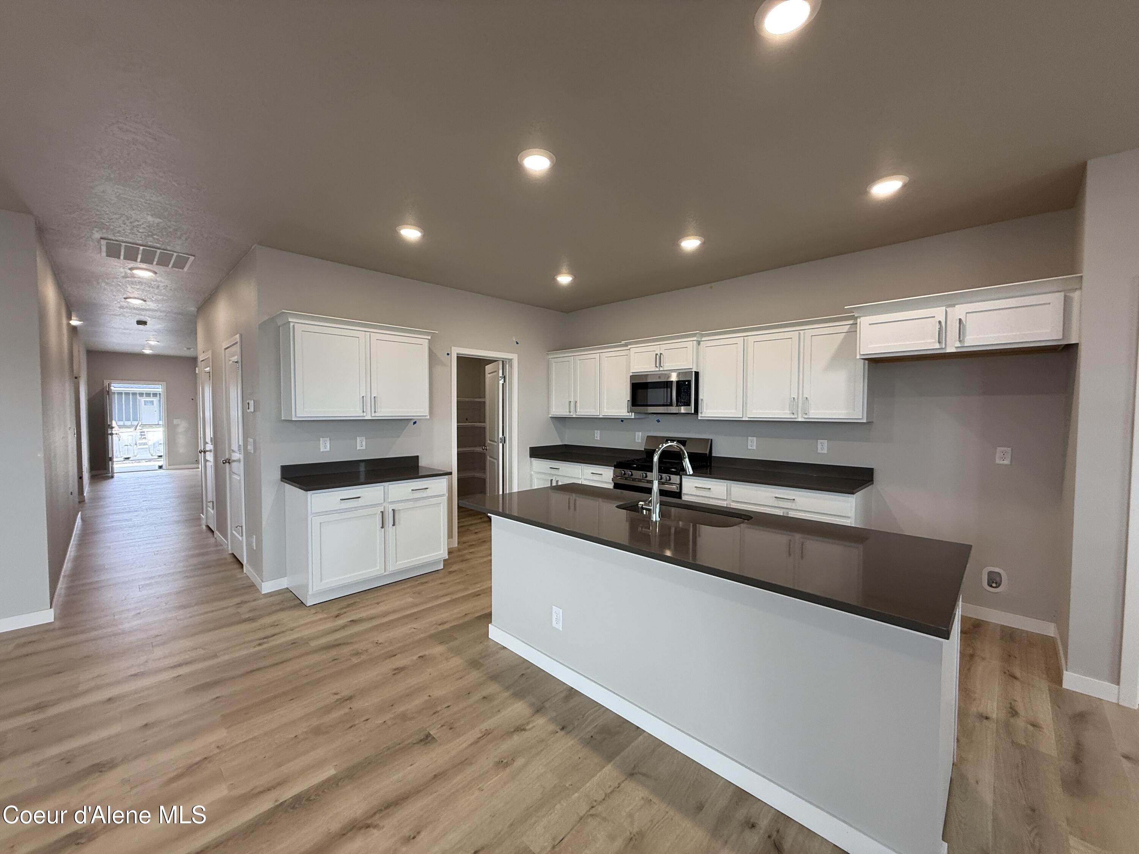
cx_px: 570
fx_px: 461
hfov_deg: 102.1
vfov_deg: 85.7
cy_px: 427
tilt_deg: -1.6
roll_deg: -0.2
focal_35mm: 14
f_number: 2.2
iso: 160
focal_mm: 2.22
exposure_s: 1/120
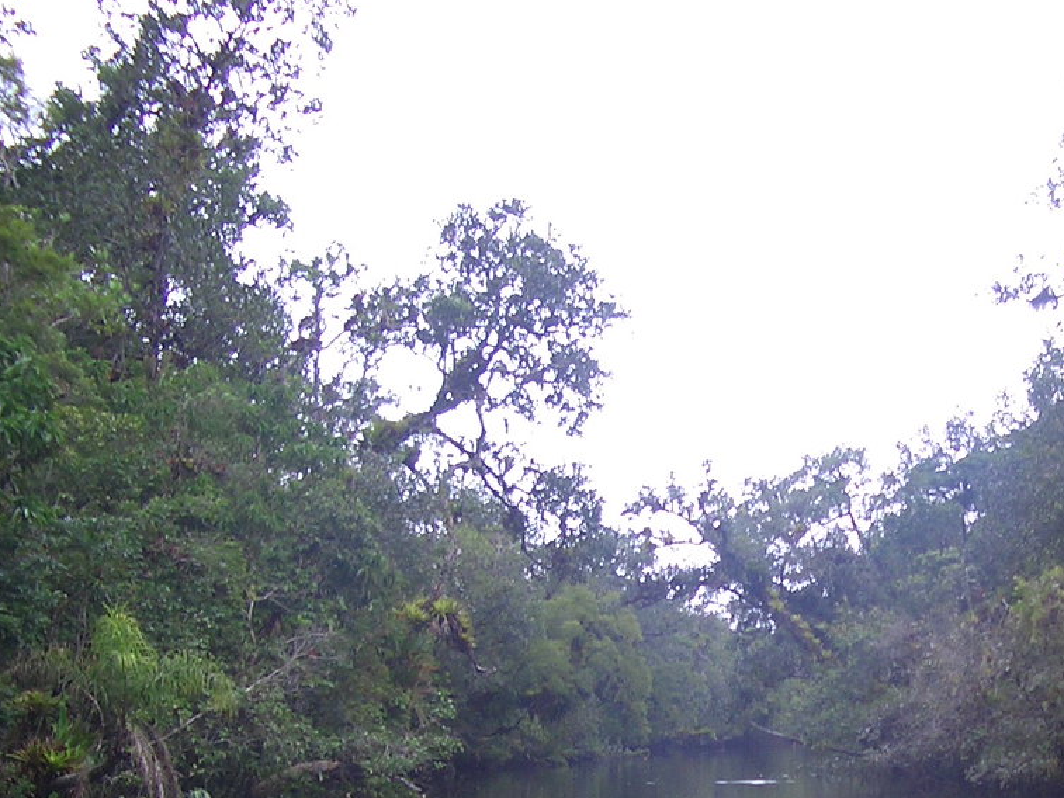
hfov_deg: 25.9
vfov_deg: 19.5
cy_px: 745
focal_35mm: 74
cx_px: 845
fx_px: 2275
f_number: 2.6
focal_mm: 5.8
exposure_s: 1/320
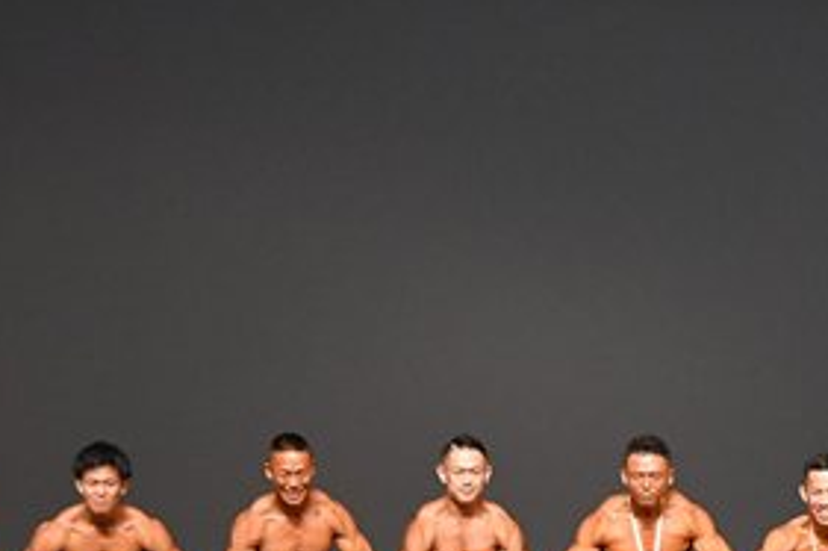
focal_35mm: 298
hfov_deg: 6.9
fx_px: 6850
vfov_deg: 4.6
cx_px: 812
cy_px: 554
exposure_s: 1/400
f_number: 5.6
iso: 2500
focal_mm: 72
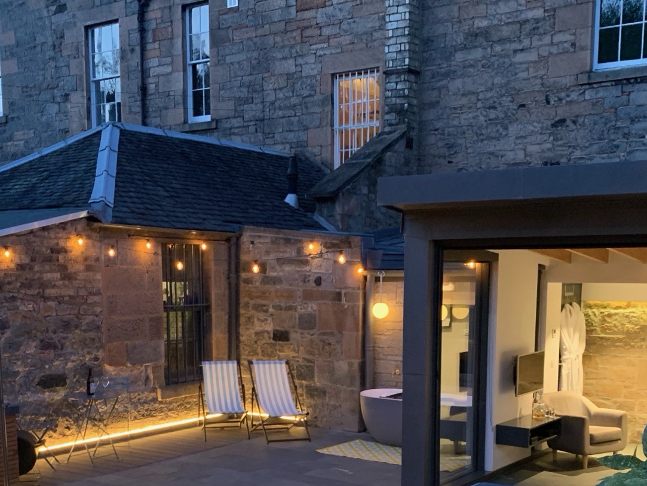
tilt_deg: -9.1
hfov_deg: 39.6
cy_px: 396
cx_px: 328
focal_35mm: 48
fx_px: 897
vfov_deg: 29.5
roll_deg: -0.1
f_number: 1.8
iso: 500
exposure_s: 1/25
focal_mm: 4.25
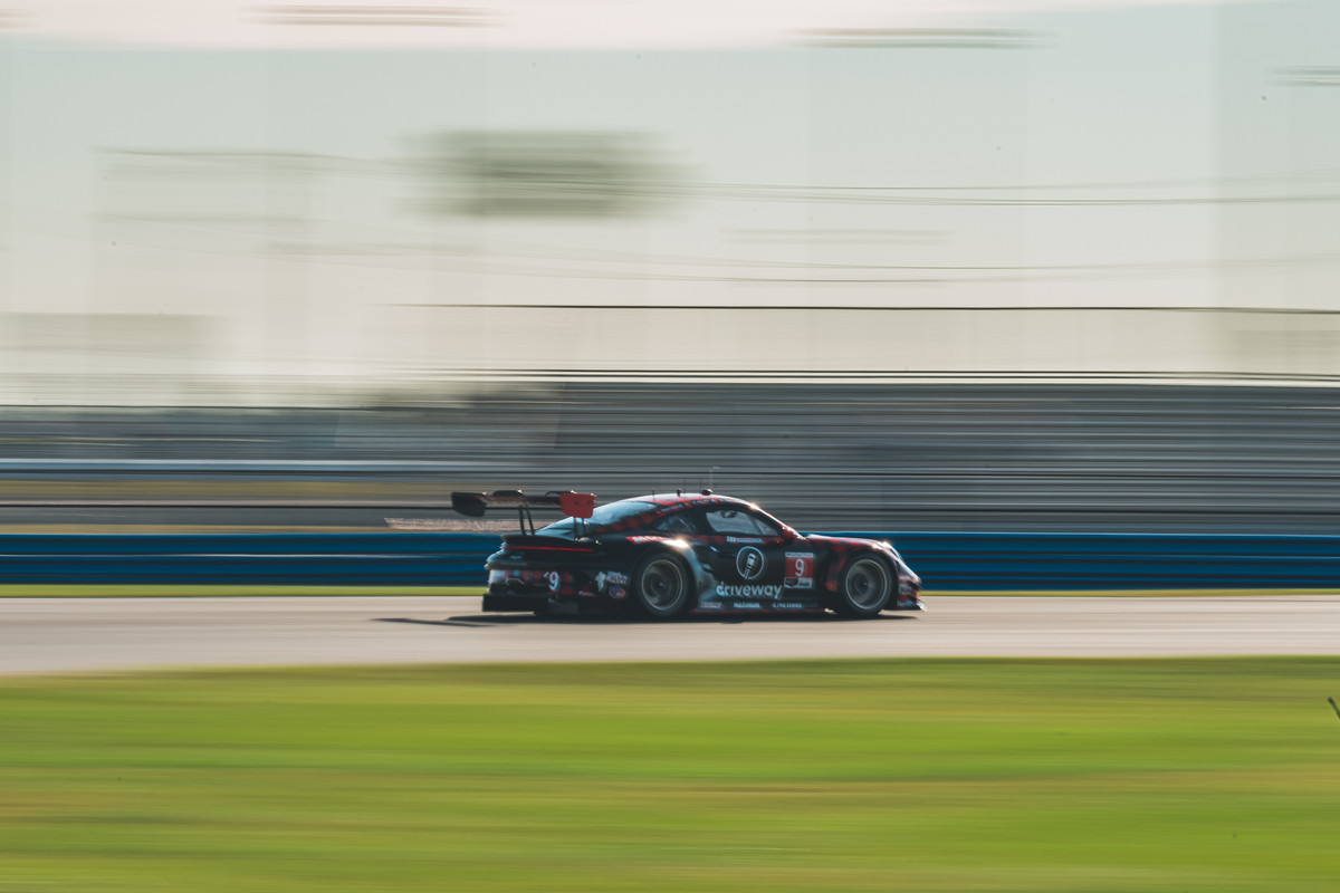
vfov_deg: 6.9
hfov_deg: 10.3
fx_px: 7444
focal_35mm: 200
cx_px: 670
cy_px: 446
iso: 50
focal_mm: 200
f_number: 29
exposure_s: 1/8
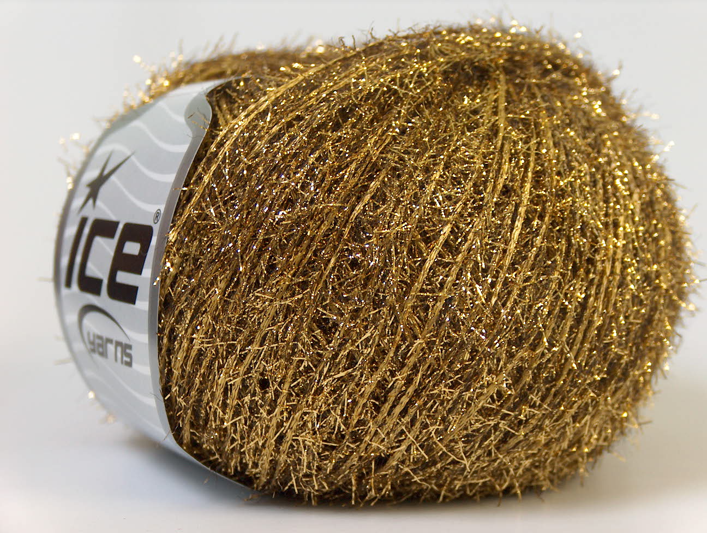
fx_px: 1718
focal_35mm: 84
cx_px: 354
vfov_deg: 17.6
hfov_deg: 23.3
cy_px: 266
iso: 200
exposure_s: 1/14.4
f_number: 2.9
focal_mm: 17.25
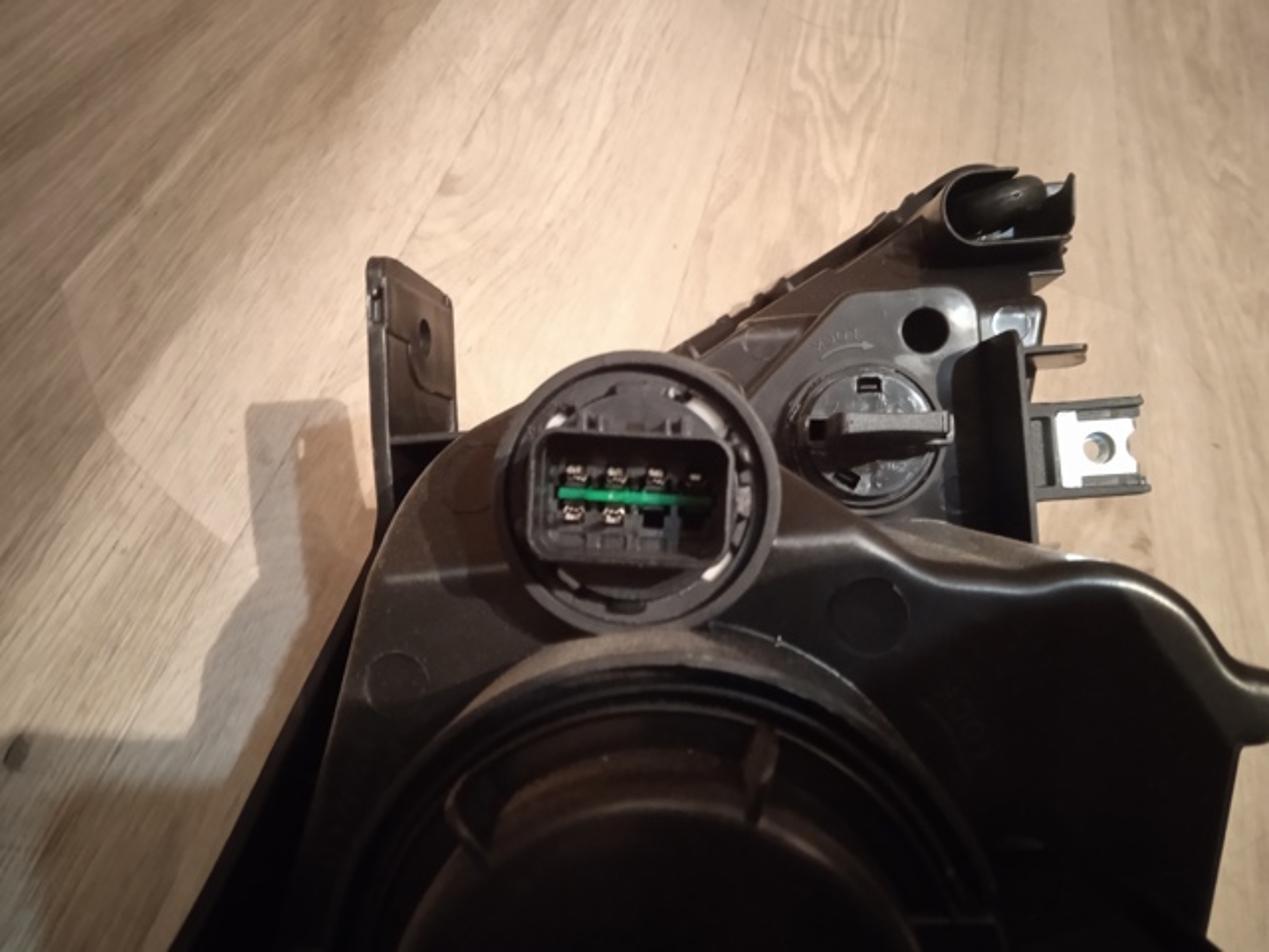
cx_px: 634
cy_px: 476
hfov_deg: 63.4
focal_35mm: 28
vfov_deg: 49.7
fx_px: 1026
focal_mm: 3.43
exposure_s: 1/14.3
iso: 1637
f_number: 2.2
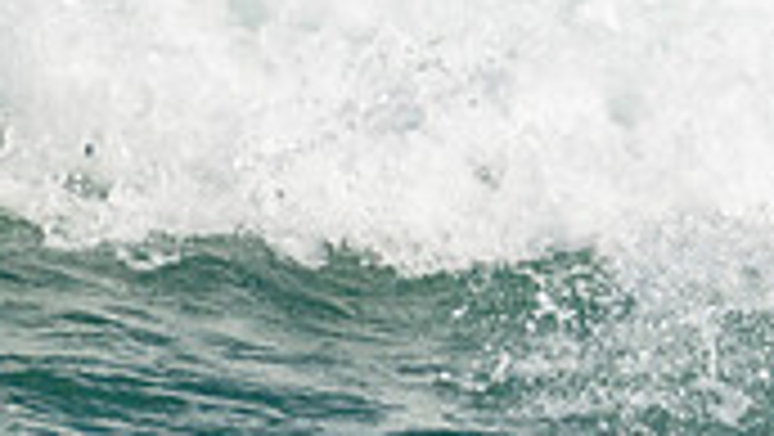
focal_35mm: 3758
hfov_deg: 0.6
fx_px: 77175
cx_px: 1460
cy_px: 359
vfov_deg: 0.3
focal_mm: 800
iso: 800
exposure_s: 1/2000
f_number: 11
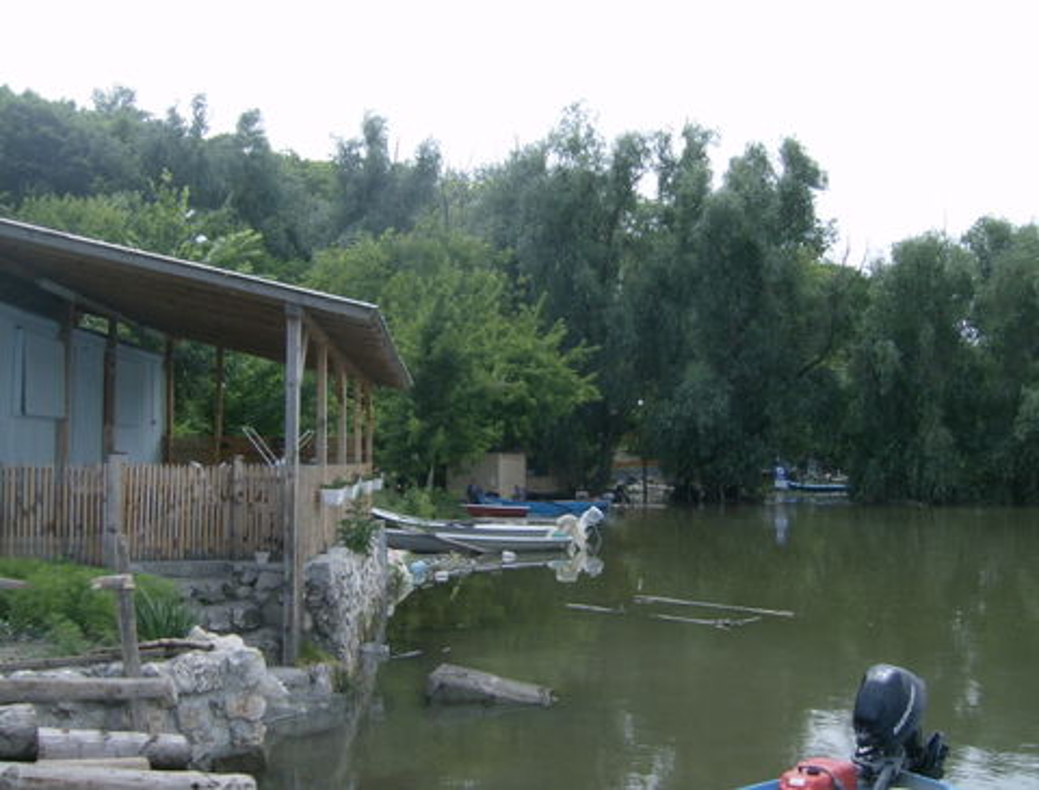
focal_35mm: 36
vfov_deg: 40.0
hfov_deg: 51.1
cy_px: 395
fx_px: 1086
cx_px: 520
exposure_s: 1/365
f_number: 4.7
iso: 100
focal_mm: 6
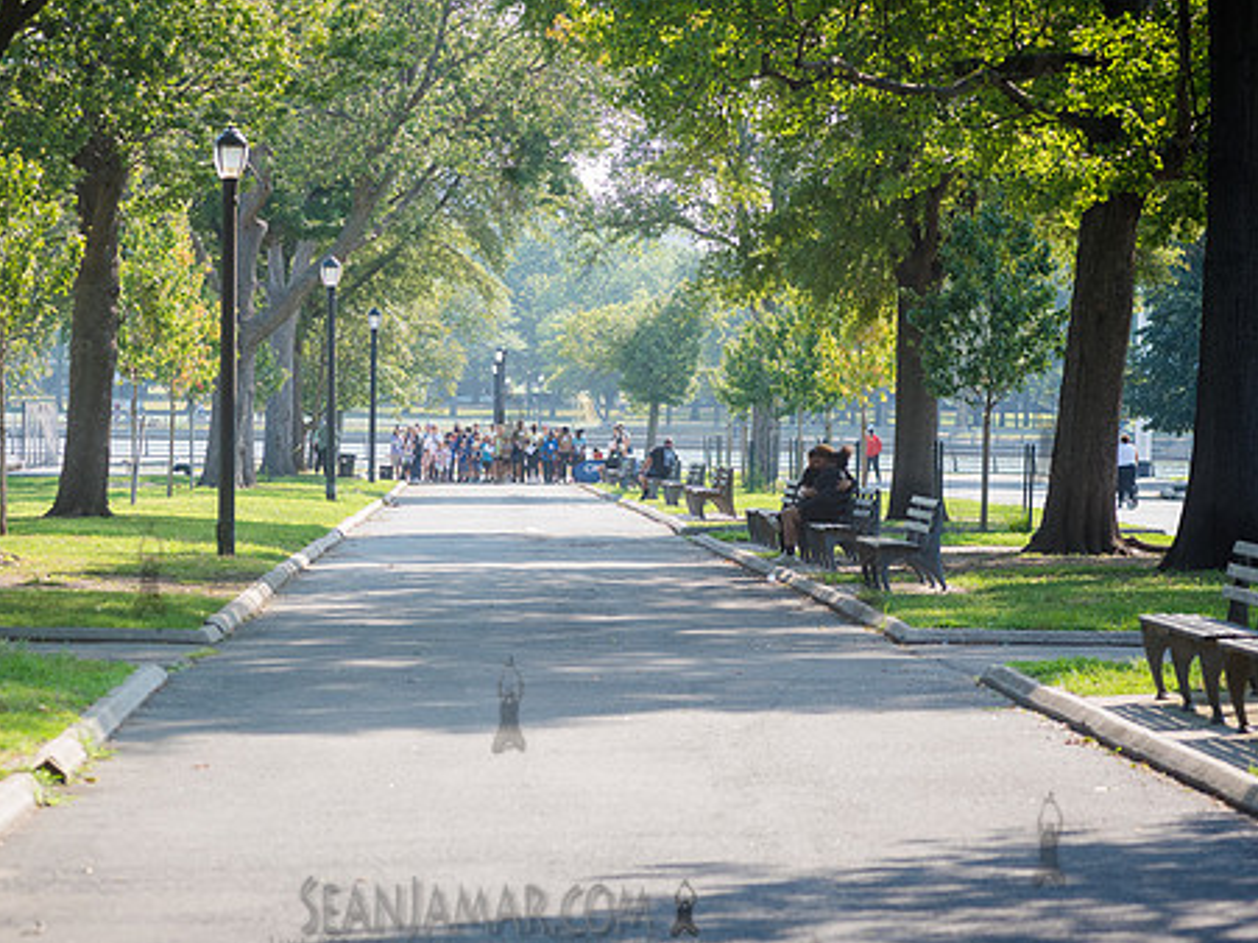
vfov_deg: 9.8
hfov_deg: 13.1
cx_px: 508
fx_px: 5486
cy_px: 434
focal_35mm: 151
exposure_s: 1/1000
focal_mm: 120
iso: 500
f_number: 4.5
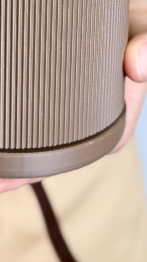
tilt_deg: -16.3
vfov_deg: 11.4
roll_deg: +1.6
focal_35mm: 187
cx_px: -147
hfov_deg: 6.3
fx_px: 1297
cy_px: -27
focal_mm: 6.76
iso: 50
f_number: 1.78
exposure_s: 1/149
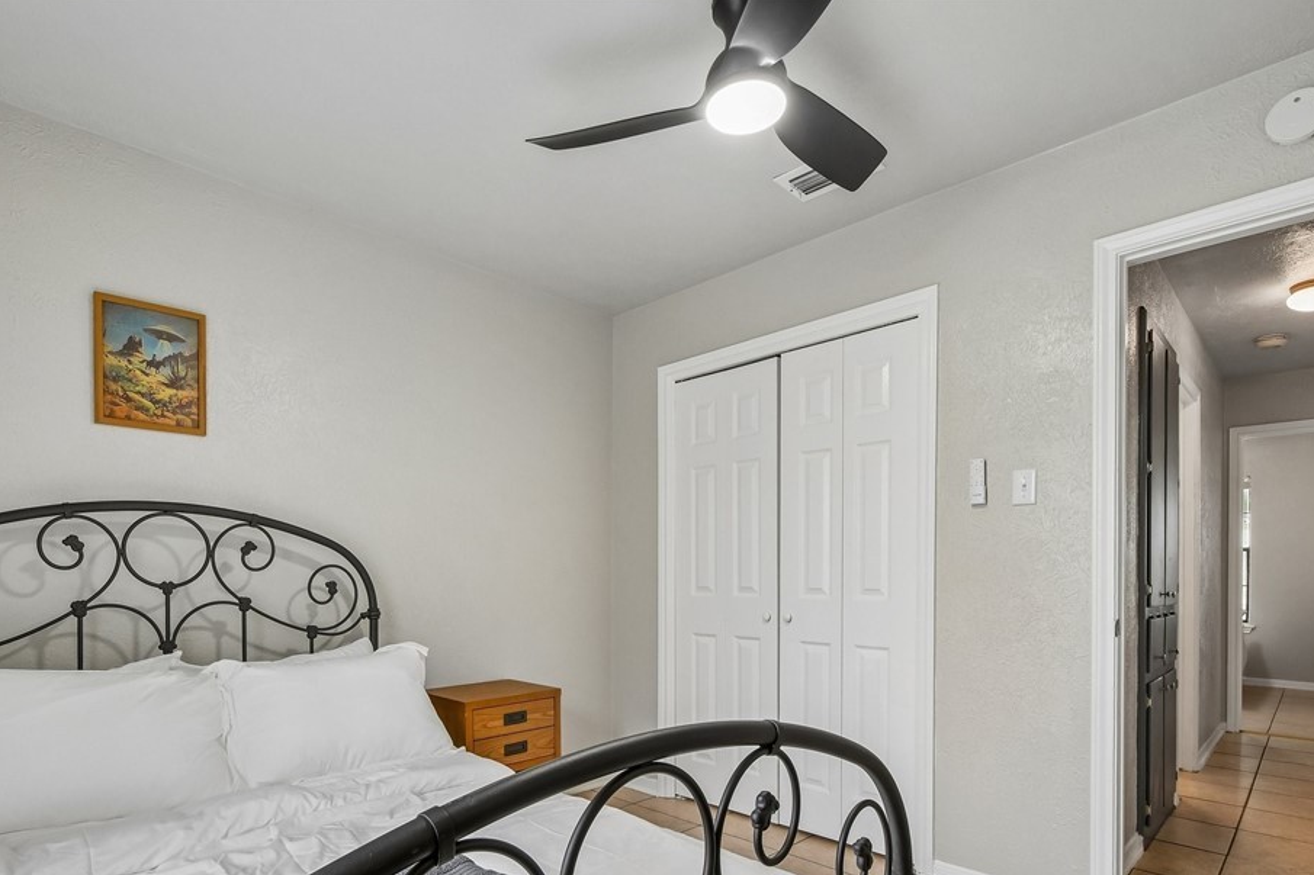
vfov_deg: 66.8
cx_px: 623
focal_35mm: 18
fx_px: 657
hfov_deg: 89.9
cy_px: 519
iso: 400
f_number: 8
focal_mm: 10
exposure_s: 1/40
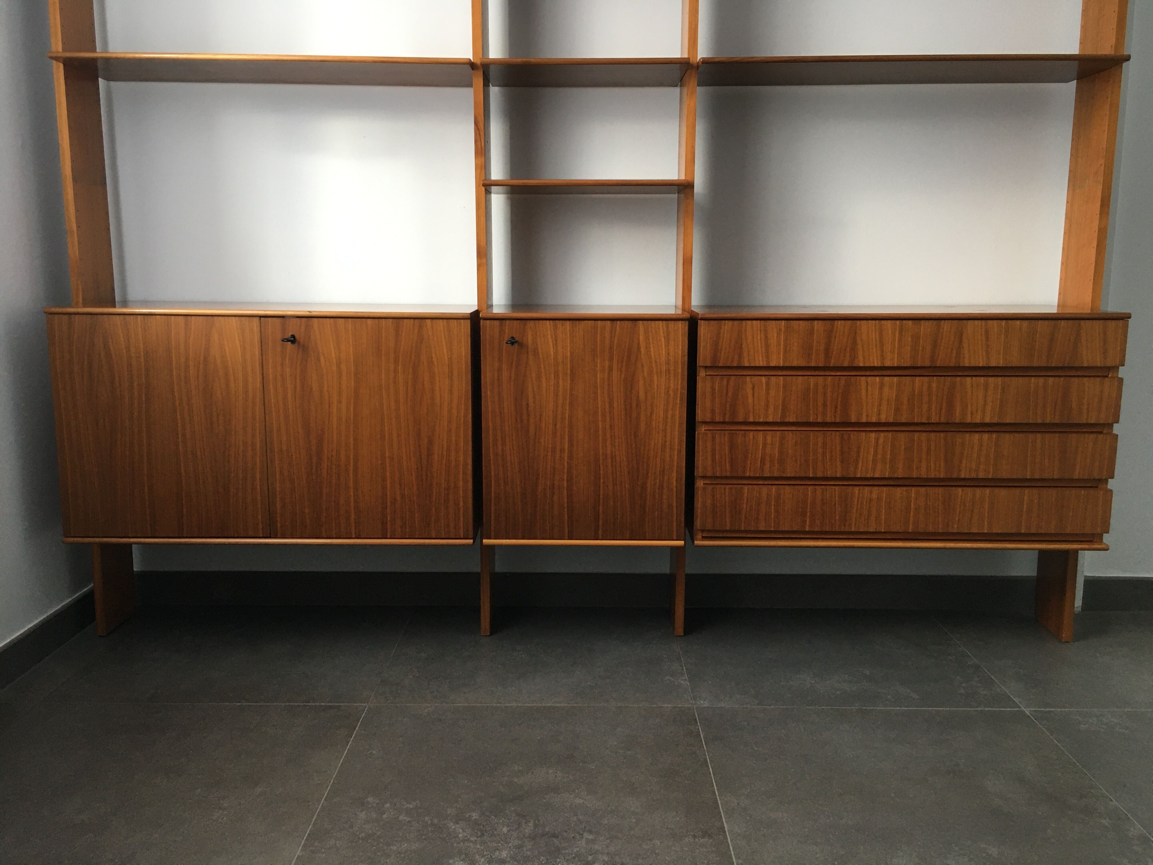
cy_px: 432
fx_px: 966
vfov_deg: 48.2
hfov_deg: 61.7
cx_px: 576
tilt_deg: -10.4
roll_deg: -0.8
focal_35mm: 29
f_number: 2.2
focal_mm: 4.15
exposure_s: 1/33
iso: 125
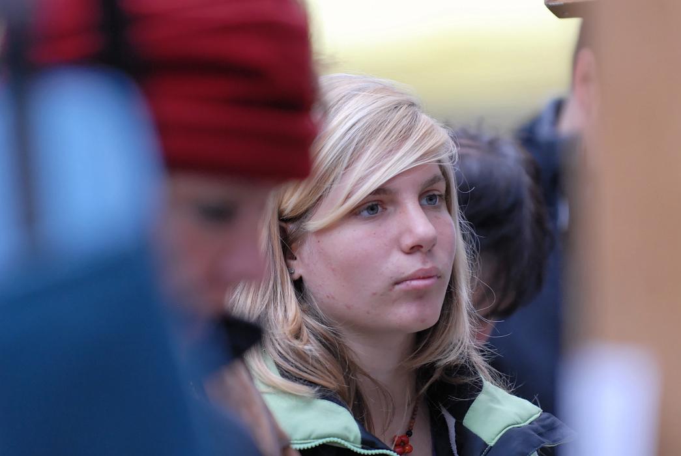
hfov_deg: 6.9
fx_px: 5683
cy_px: 228
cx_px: 340
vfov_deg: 4.6
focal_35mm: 300
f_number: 2.8
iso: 400
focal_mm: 200
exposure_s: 1/250
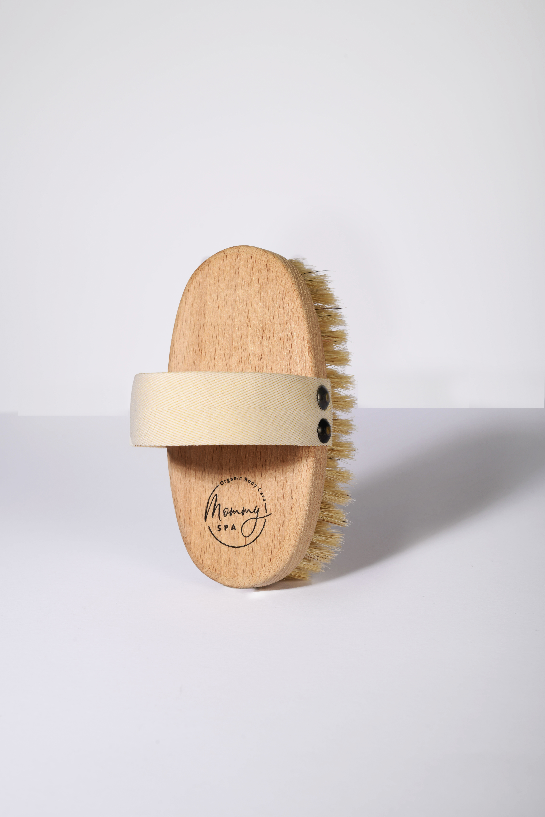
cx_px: 272
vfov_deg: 33.4
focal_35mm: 60
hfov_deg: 22.6
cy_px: 408
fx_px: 1362
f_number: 18
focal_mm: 60
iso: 100
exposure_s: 1/160
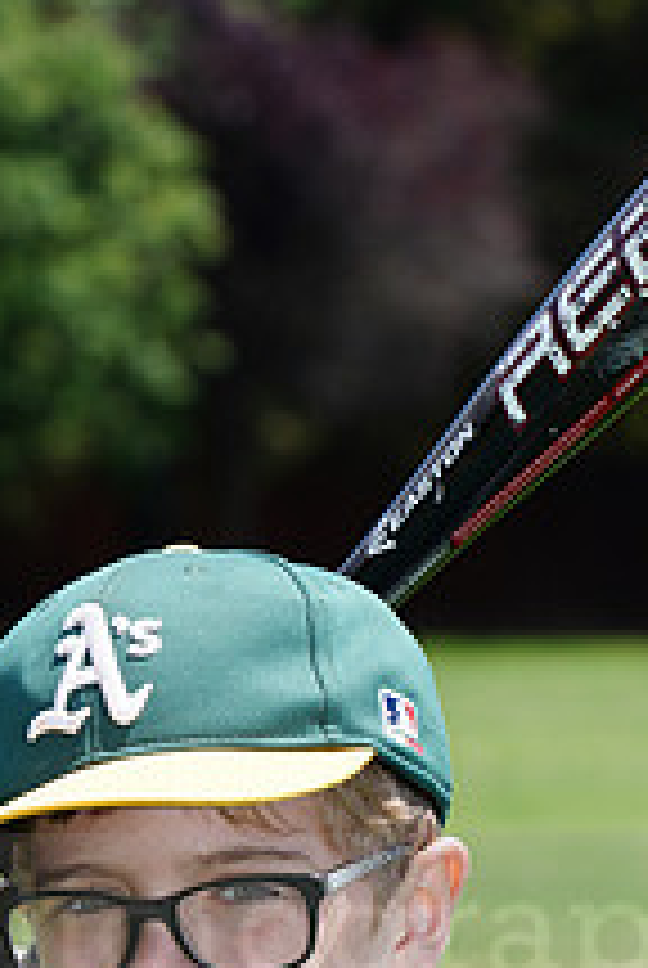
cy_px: 896
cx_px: 241
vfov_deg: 4.9
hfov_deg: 3.3
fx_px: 11249
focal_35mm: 418
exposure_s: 1/200
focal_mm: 155
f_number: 10
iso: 200
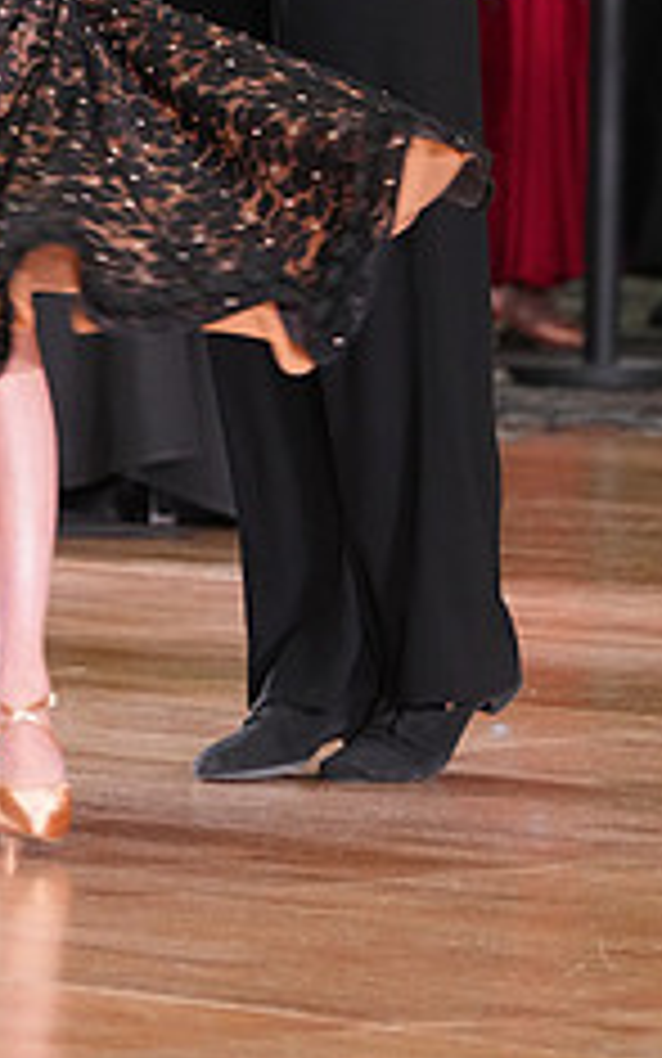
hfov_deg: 3.0
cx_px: -88
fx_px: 12492
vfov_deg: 4.8
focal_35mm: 433
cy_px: -239
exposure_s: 1/200
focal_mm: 172
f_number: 5
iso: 3200
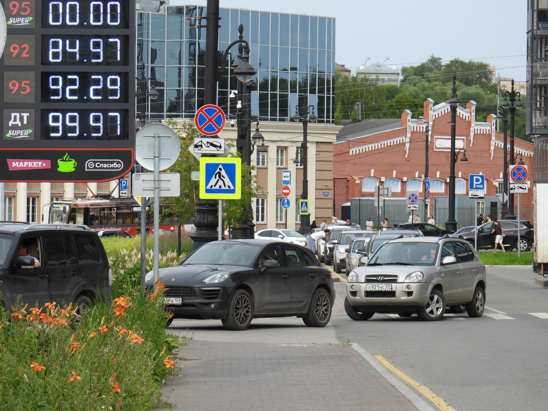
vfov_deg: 8.7
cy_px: 206
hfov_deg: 11.6
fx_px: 2691
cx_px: 274
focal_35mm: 170
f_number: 4.5
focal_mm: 30.3
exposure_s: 1/320
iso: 100
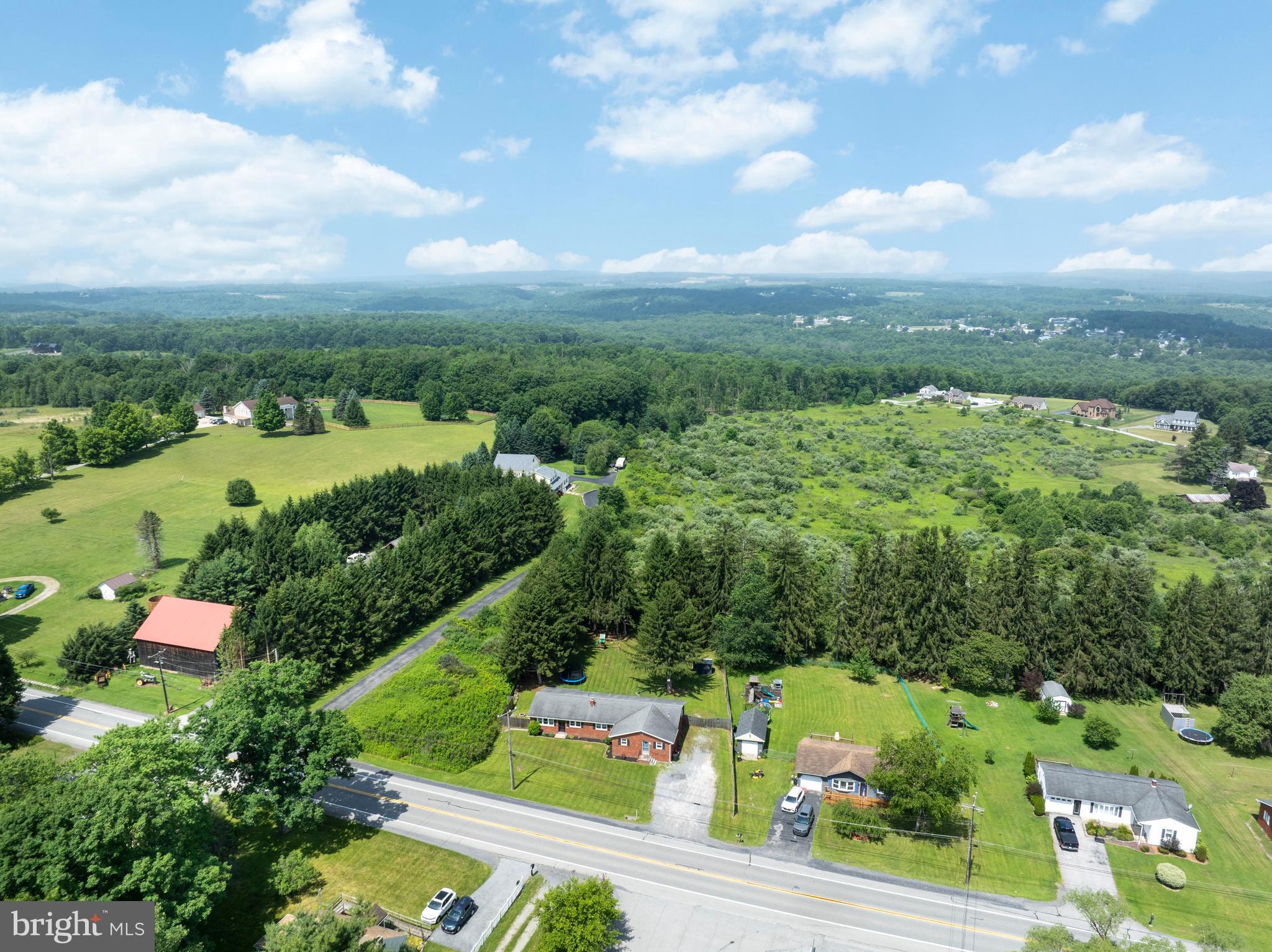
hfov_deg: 71.6
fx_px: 881
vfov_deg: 56.8
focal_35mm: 24
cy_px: 476
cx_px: 636
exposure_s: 1/240
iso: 100
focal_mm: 12.29
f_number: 7.1
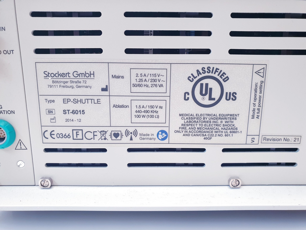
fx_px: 230
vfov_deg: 53.1
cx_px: 153
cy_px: 115
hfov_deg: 67.3
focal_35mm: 26
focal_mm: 4.3
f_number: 2.4
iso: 250
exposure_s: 1/50
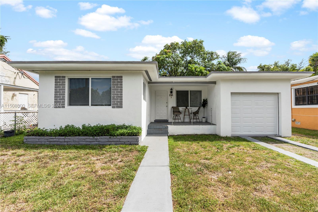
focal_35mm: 16
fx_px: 141
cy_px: 106
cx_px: 159
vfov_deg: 73.7
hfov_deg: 96.7
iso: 80
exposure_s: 1/100
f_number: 9
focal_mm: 16
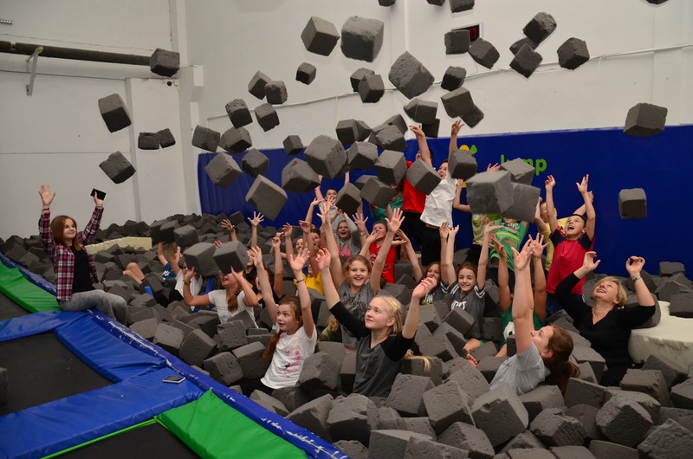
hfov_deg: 67.5
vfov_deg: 47.7
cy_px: 230
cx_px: 346
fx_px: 519
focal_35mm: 27
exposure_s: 1/160
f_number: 3.5
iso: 800
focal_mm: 18
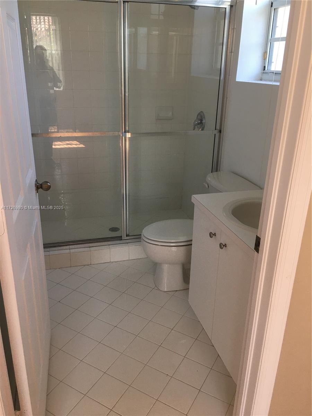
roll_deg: -1.2
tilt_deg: -19.7
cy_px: 208
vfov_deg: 61.7
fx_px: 349
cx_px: 156
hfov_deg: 48.2
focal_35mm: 29
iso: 32
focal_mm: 4.15
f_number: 2.2
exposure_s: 1/40
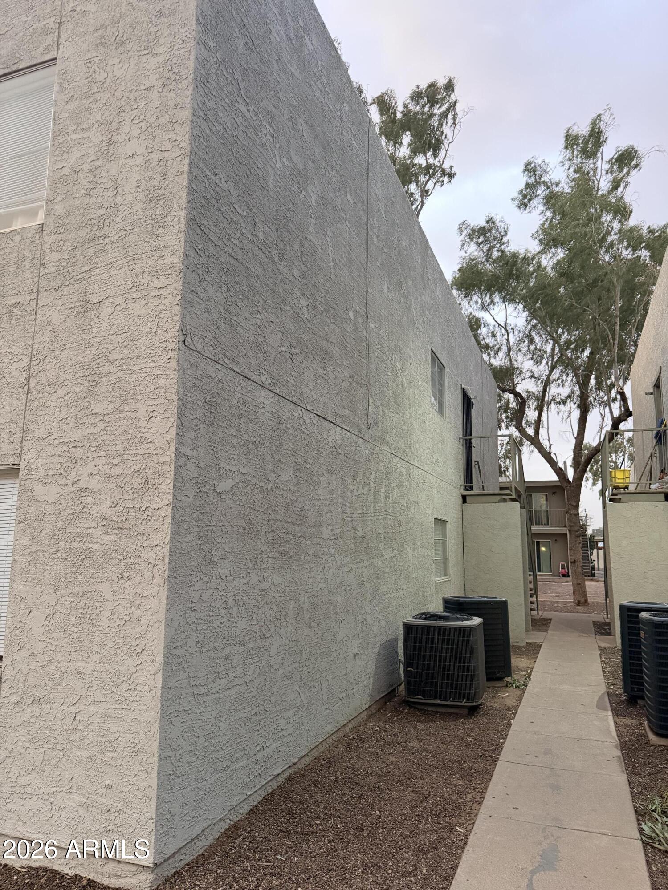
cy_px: 445
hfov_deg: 56.8
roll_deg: -0.8
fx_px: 618
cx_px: 334
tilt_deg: +9.6
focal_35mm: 24
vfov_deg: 71.6
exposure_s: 1/60
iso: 500
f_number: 1.78
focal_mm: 6.76
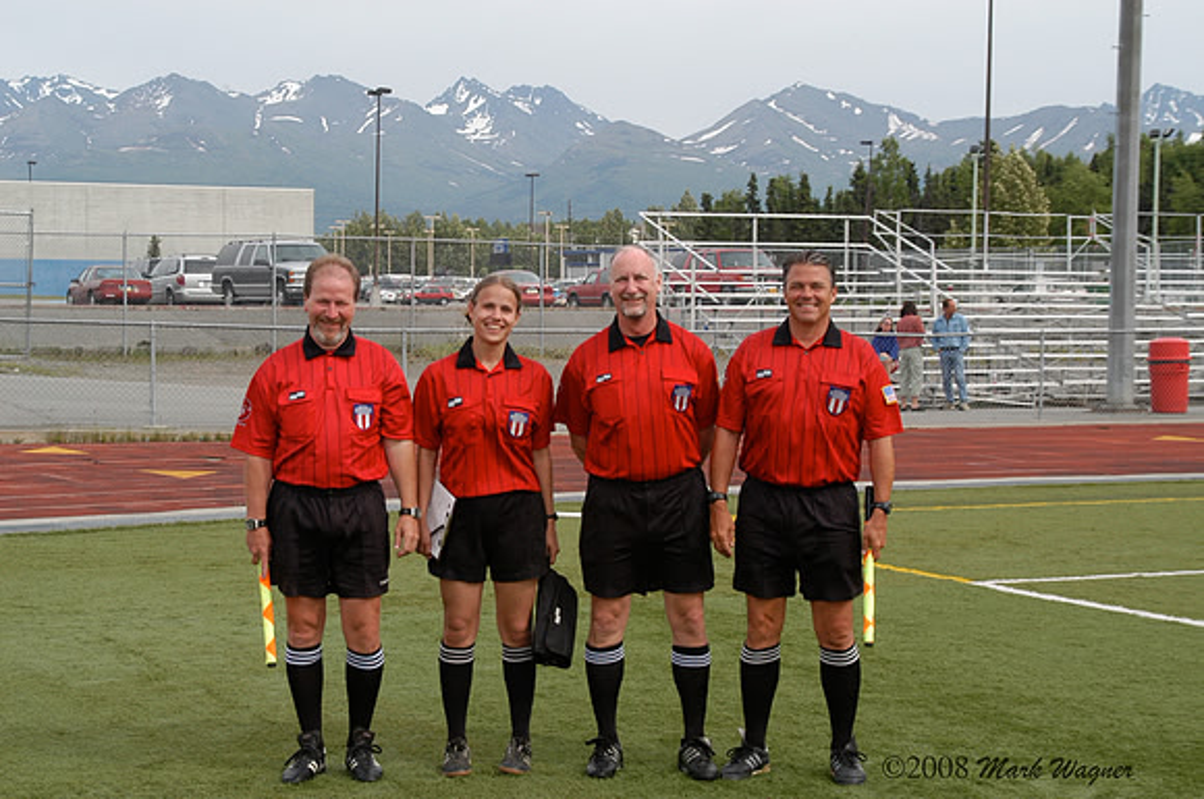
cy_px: 400
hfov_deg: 27.0
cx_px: 602
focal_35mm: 75
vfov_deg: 18.1
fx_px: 2505
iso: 400
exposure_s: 1/350
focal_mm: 50
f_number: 10
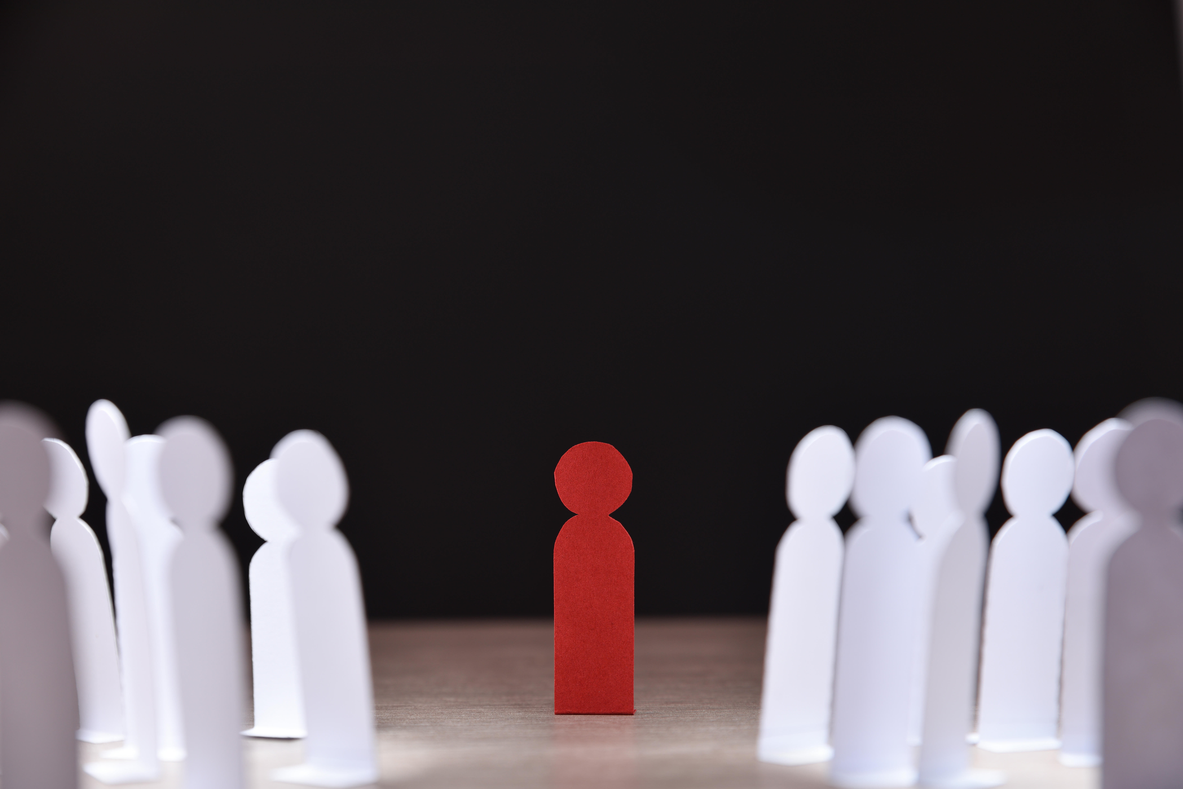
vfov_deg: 20.9
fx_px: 2136
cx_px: 592
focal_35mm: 65
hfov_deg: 31.0
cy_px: 394
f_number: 6.3
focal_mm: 65
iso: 64
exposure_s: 1/100
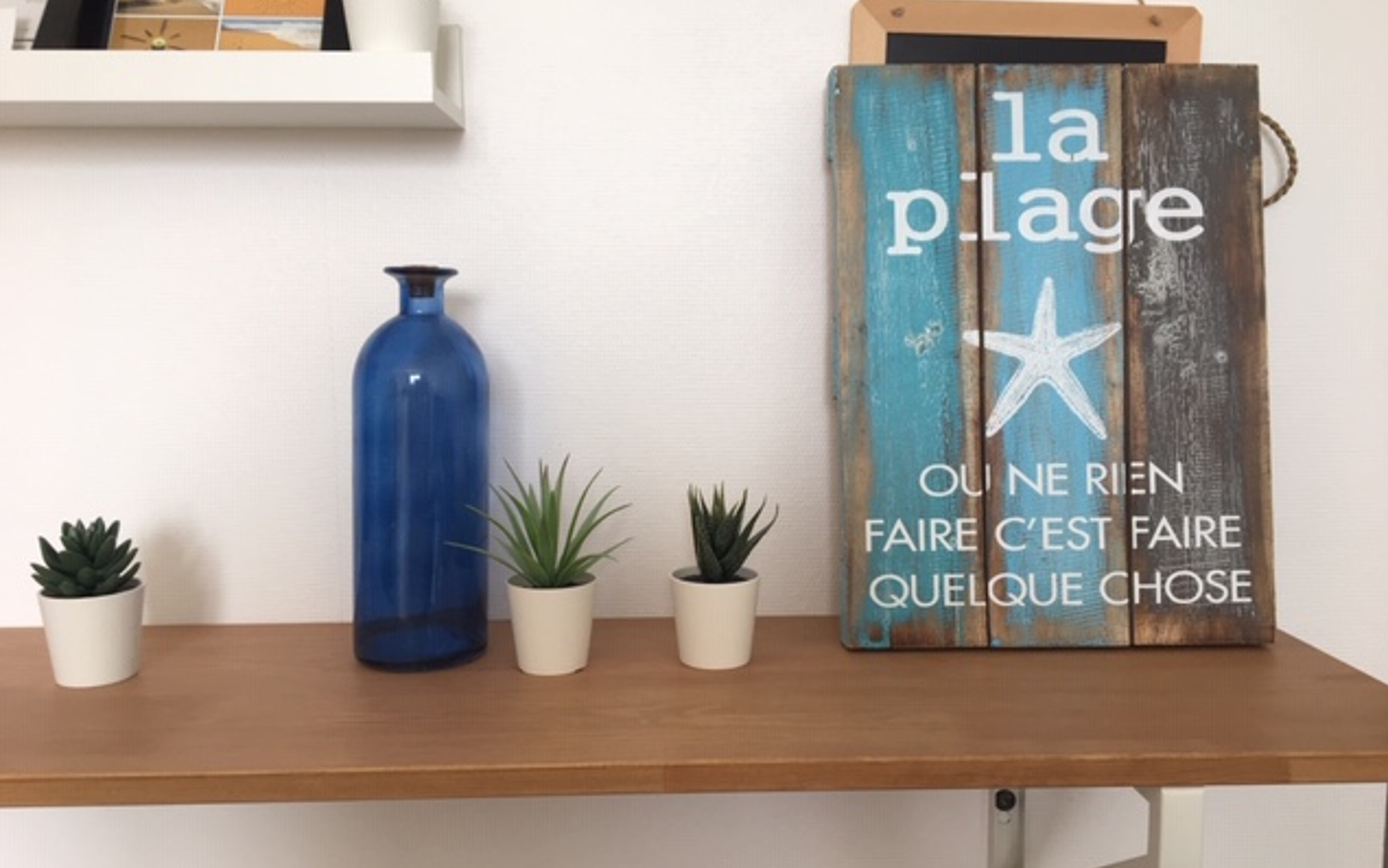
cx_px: 697
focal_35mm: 31
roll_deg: +0.5
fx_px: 1173
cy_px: 431
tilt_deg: -5.6
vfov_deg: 40.6
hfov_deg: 61.2
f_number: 2.2
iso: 40
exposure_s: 1/100
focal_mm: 4.15
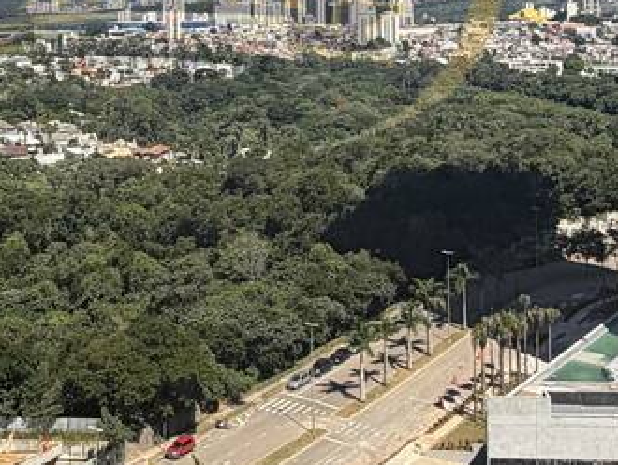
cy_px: -30
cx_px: 206
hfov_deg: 31.4
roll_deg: -0.8
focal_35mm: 61
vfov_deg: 22.8
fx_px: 1090
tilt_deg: +2.1
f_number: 2.2
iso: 20
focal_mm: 2.22
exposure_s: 1/820
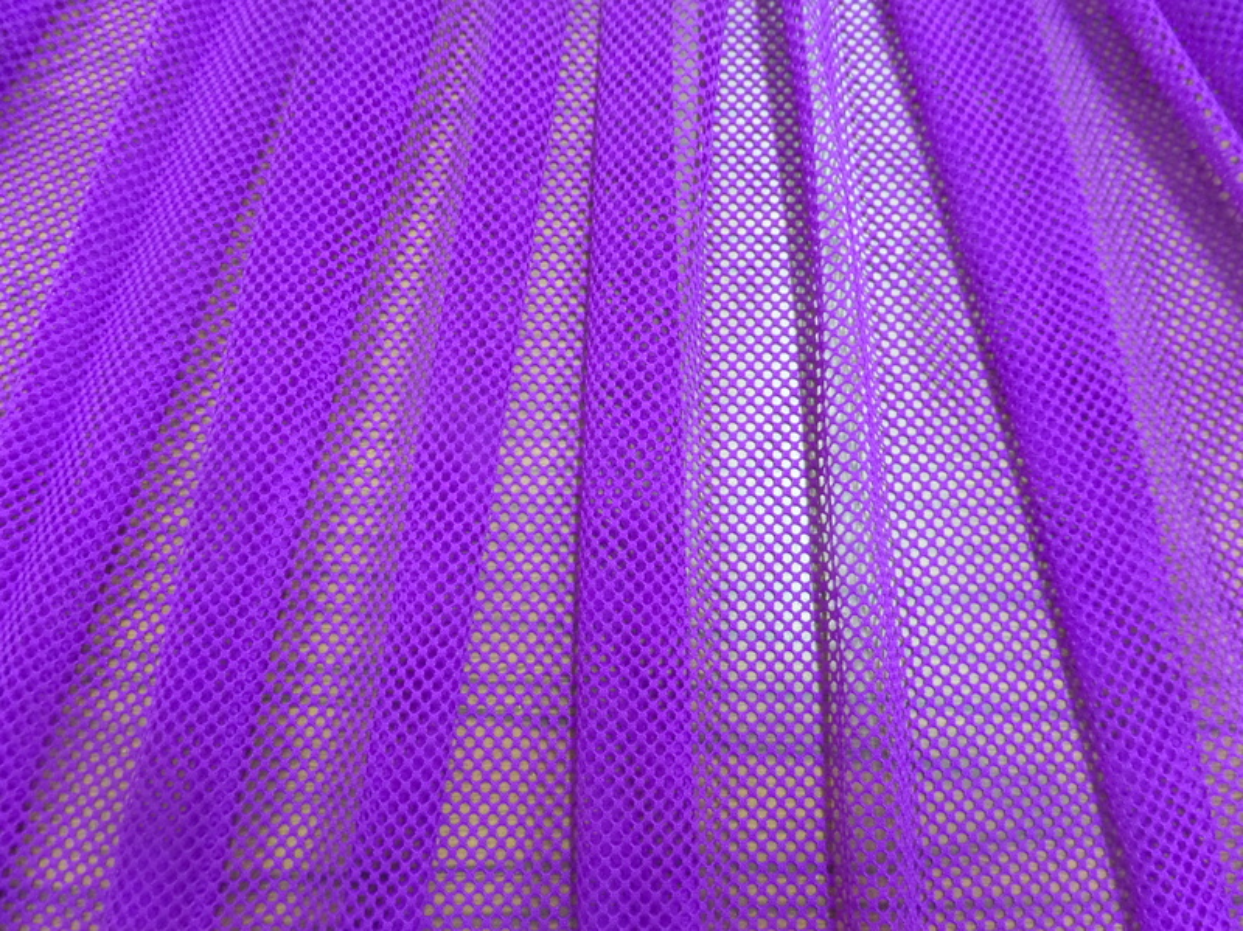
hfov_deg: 71.6
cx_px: 622
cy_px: 466
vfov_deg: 56.8
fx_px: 861
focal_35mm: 24
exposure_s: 1/30
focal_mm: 4
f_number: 3.2
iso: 800
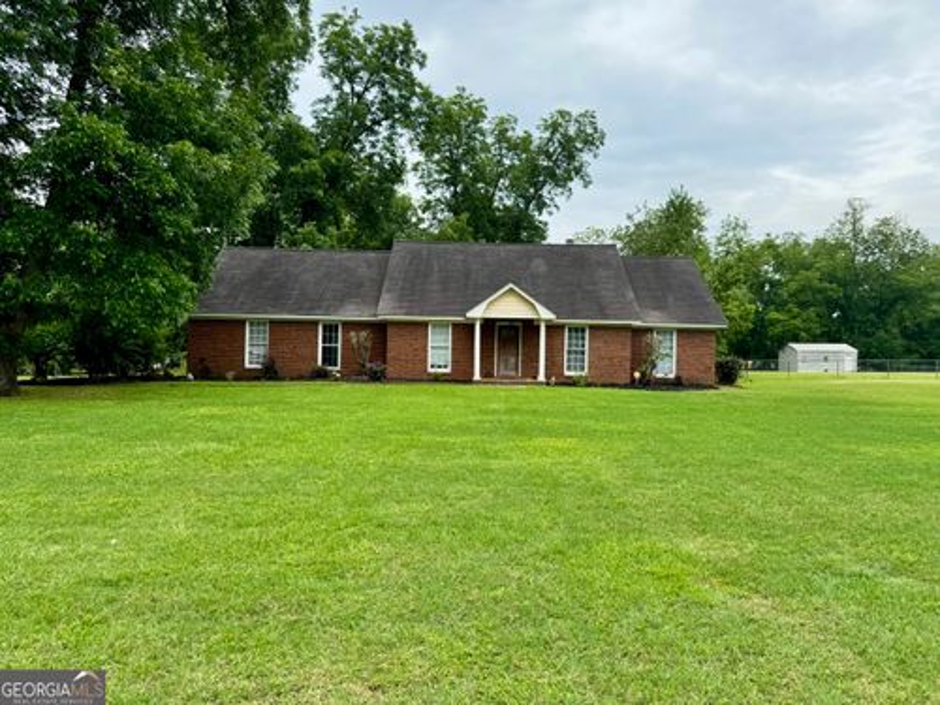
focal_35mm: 24
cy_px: 352
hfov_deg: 71.6
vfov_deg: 56.8
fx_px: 652
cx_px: 470
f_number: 1.78
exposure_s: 1/1818
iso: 80
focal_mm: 6.76
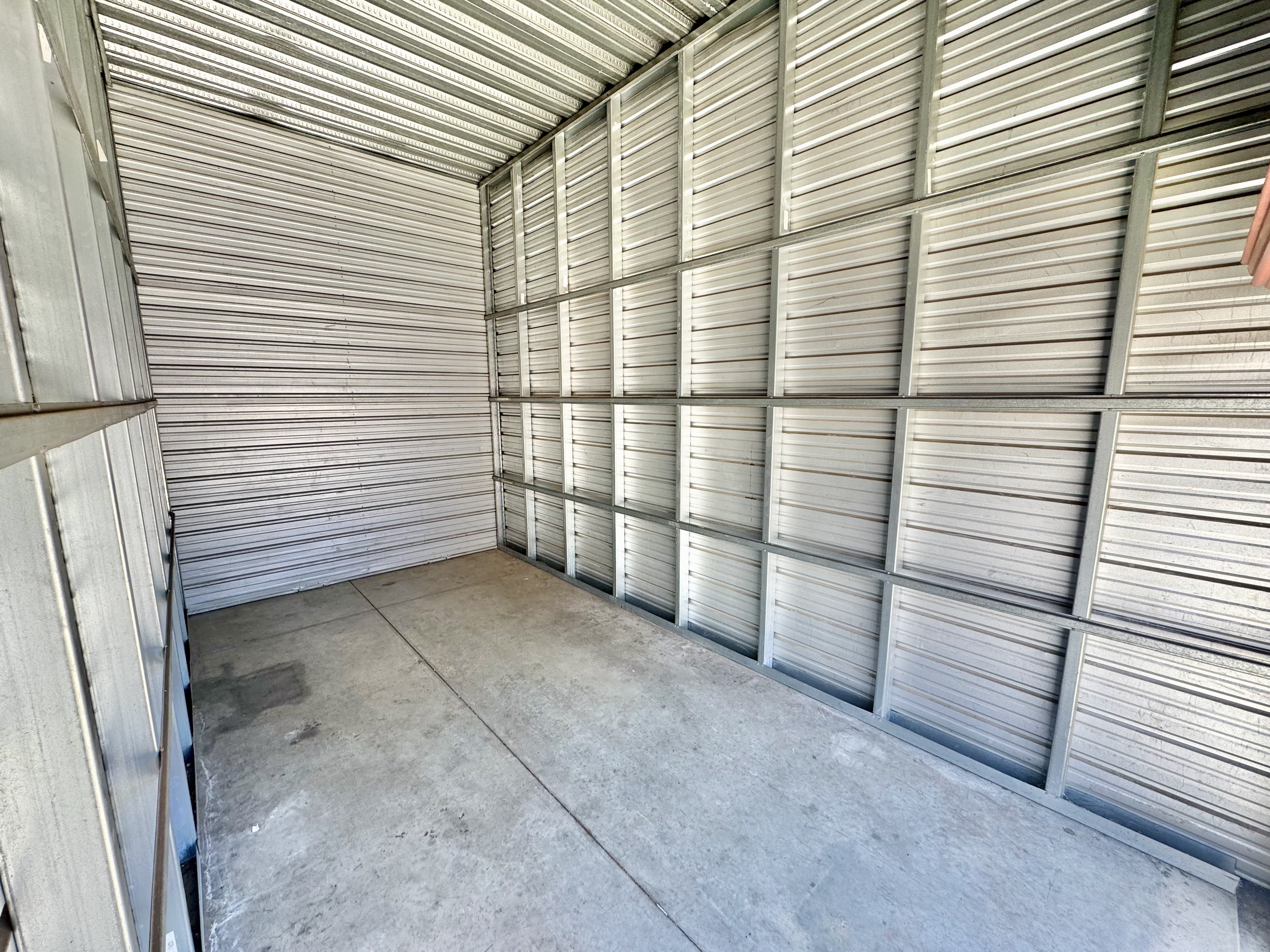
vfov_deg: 85.7
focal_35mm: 14
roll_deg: +0.1
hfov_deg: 102.1
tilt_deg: -9.3
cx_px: 635
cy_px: 476
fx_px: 514
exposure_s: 1/127
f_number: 2.2
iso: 40
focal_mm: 2.22
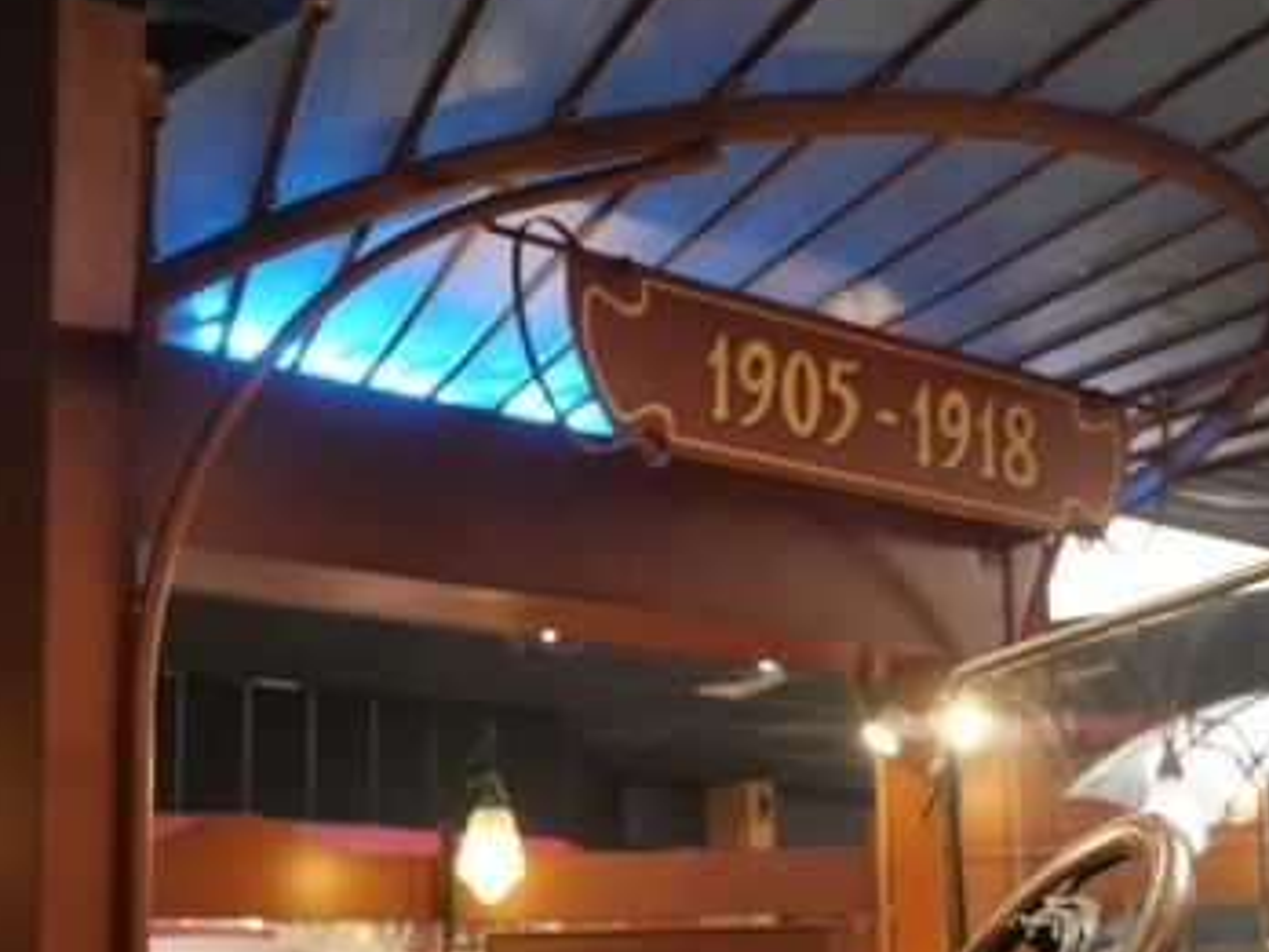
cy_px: 584
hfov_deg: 23.9
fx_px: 2969
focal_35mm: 81
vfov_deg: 18.2
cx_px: 963
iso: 2000
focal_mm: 22
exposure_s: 1/60
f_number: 4.8
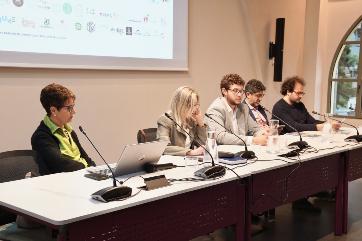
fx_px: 467
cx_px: 181
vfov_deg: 28.9
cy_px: 120
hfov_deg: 42.3
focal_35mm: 46
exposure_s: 1/15
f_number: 5
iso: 200
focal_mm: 31
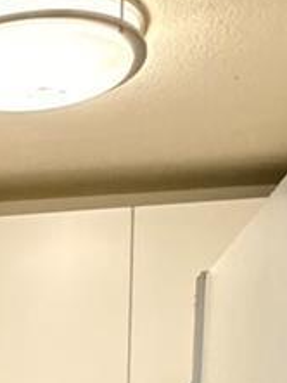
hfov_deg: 18.0
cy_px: 544
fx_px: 839
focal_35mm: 76
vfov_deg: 22.0
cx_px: -97
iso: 1250
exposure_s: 1/40
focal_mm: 2.22
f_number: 2.2
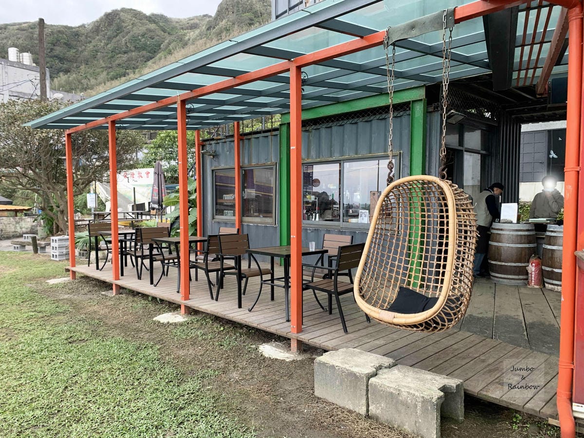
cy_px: 219
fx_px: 439
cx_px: 292
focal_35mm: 26
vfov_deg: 53.1
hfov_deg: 67.3
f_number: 1.8
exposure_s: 1/121
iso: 64
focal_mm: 4.25
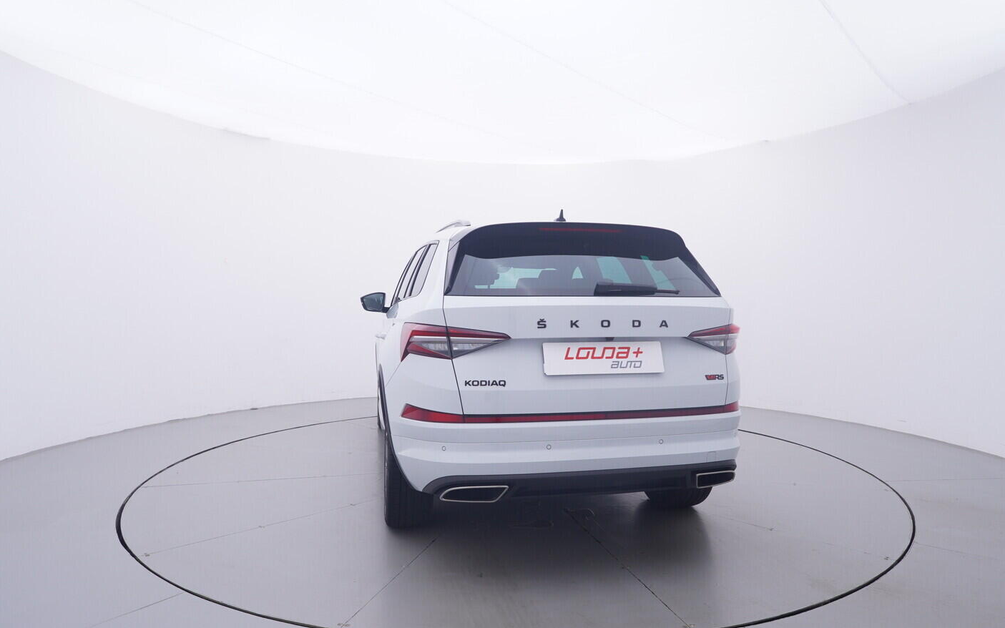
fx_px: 644
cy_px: 338
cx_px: 514
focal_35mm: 24
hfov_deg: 75.9
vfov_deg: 51.9
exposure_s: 1/80
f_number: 5
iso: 200
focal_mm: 15
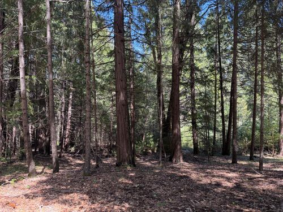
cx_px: 142
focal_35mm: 24
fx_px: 196
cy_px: 106
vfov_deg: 56.8
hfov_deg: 71.6
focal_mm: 6.76
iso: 80
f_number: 1.78
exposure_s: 1/172
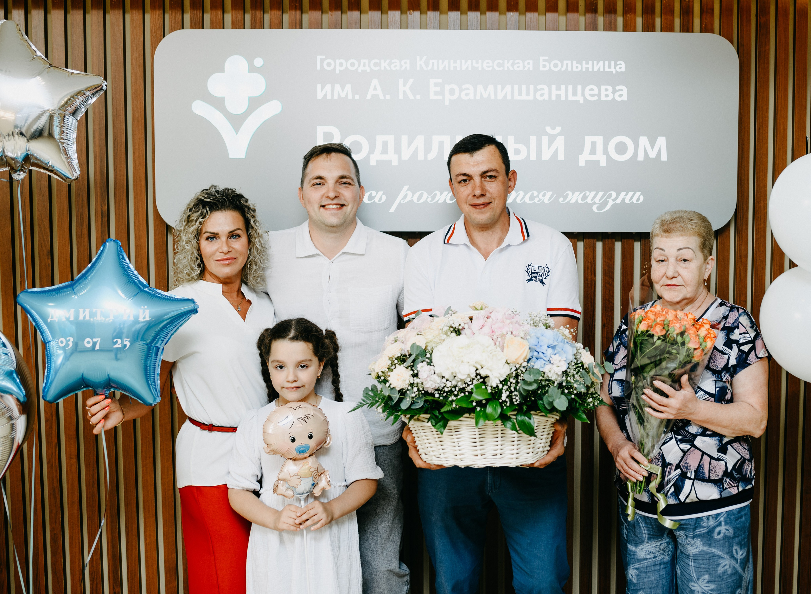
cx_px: 485
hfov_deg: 45.6
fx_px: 959
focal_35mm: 41
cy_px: 271
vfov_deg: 34.4
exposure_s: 1/160
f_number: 3.2
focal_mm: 35
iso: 125
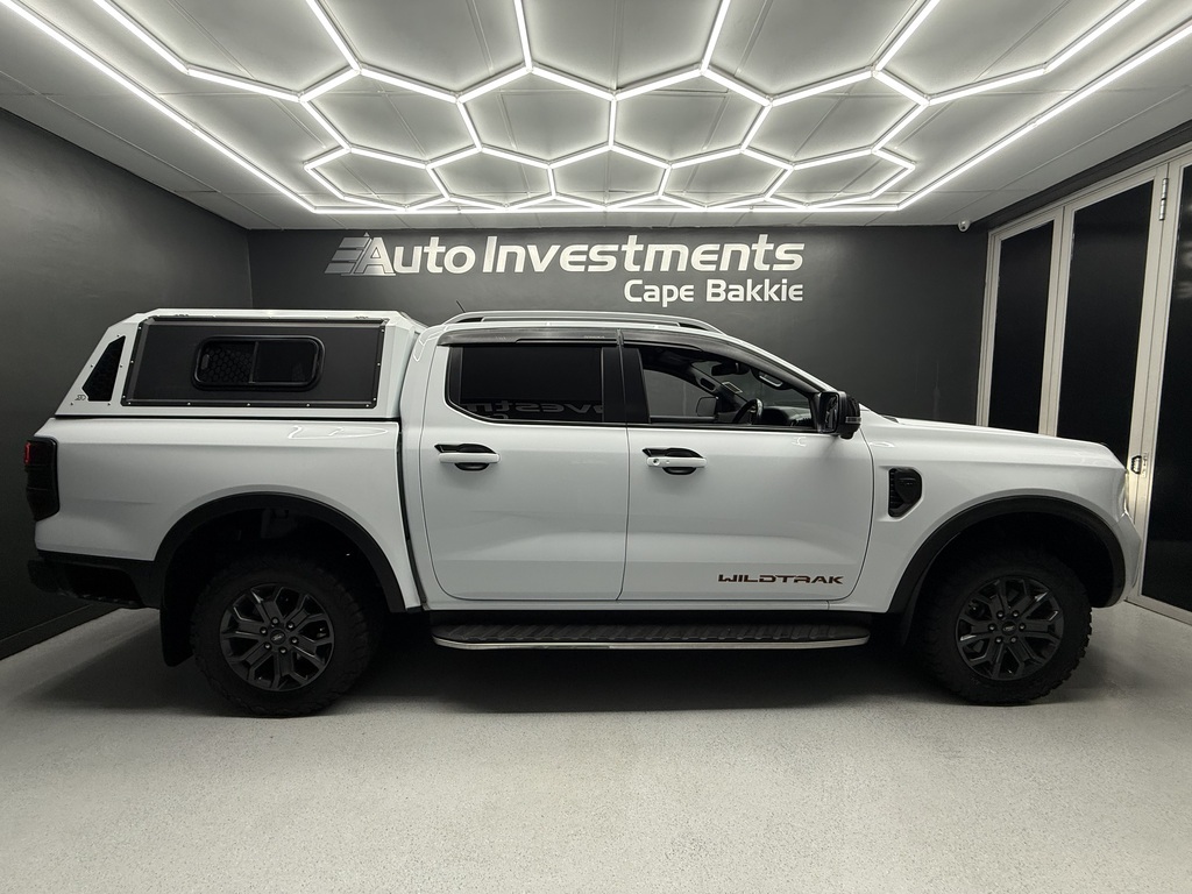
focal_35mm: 14
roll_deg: +0.5
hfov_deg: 102.1
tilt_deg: -5.7
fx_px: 482
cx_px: 596
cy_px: 447
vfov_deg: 85.7
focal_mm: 2.22
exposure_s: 1/100
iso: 160
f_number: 2.2
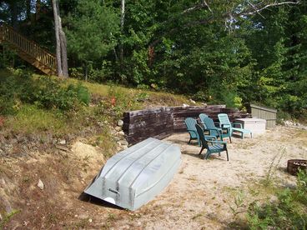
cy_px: 115
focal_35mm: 34
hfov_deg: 54.0
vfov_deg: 41.8
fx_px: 302
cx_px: 154
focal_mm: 5.6
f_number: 5.6
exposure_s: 1/500
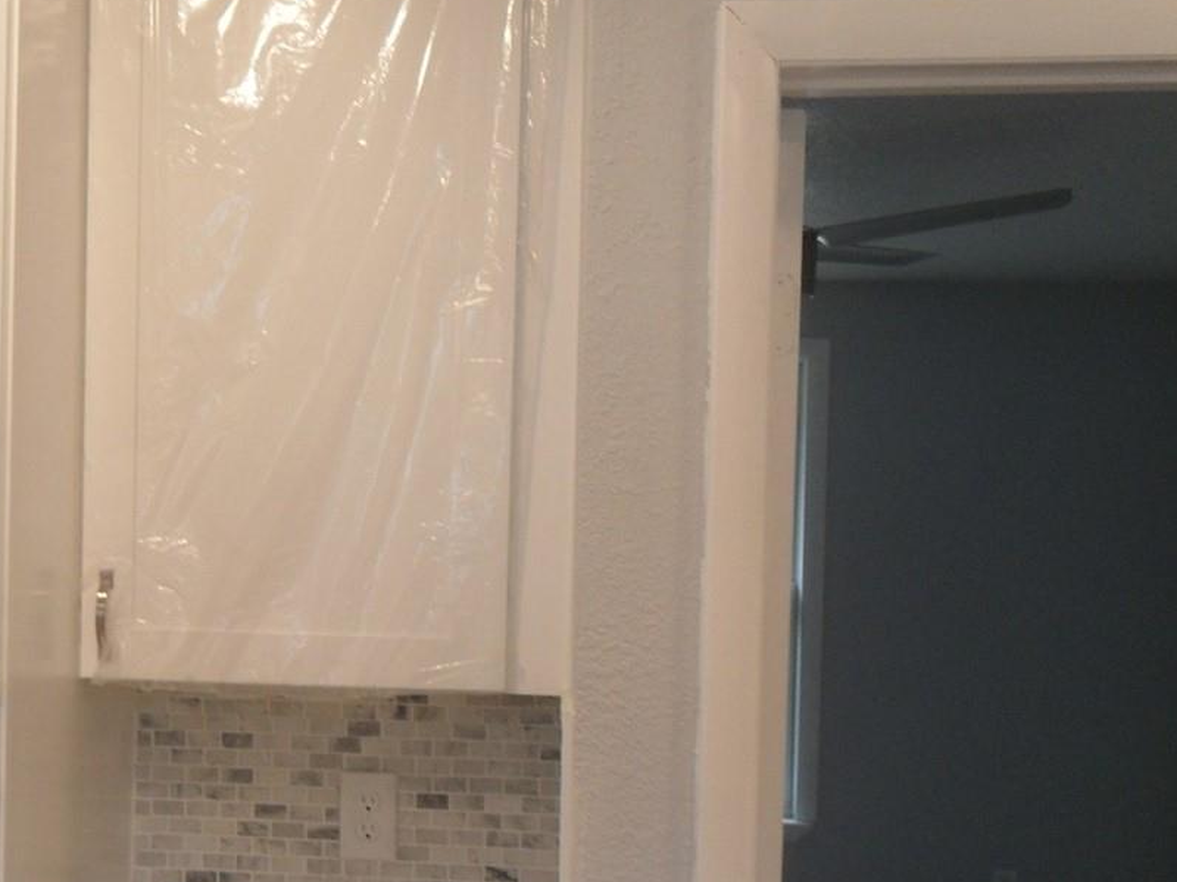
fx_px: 1632
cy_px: 601
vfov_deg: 30.0
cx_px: 319
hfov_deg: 38.8
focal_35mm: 48
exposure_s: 1/45
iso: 120
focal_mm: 4.3
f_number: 2.8
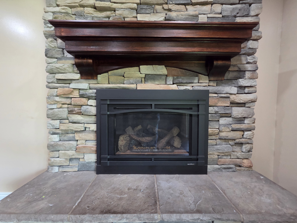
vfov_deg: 89.9
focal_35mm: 13
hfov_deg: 106.2
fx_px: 112
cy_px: 112
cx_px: 148
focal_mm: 2.2
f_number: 2.2
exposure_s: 1/60
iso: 640
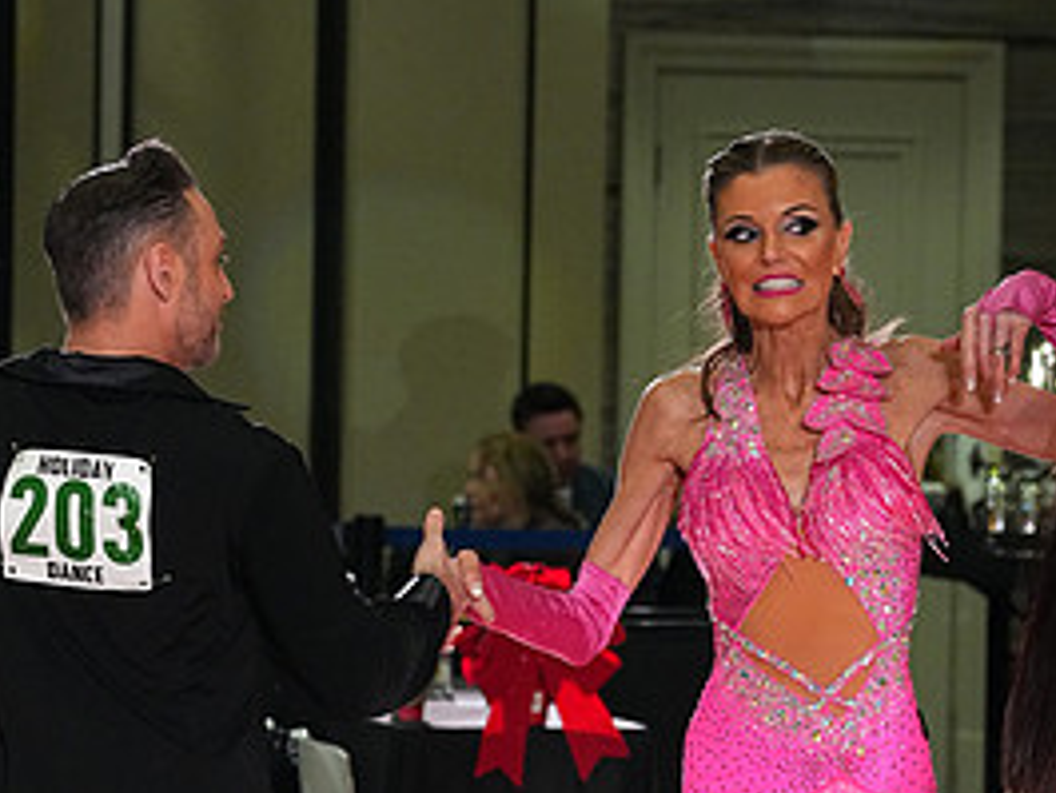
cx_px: 600
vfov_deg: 4.9
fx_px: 9309
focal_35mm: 305
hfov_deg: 6.5
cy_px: 984
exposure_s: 1/320
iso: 6400
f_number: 6.3
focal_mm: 145
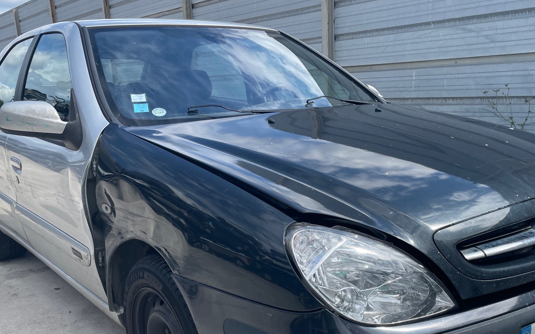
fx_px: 554
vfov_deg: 33.0
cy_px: 242
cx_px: 293
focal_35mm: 38
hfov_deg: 51.5
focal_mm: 4.2
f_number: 1.6
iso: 32
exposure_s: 1/1795
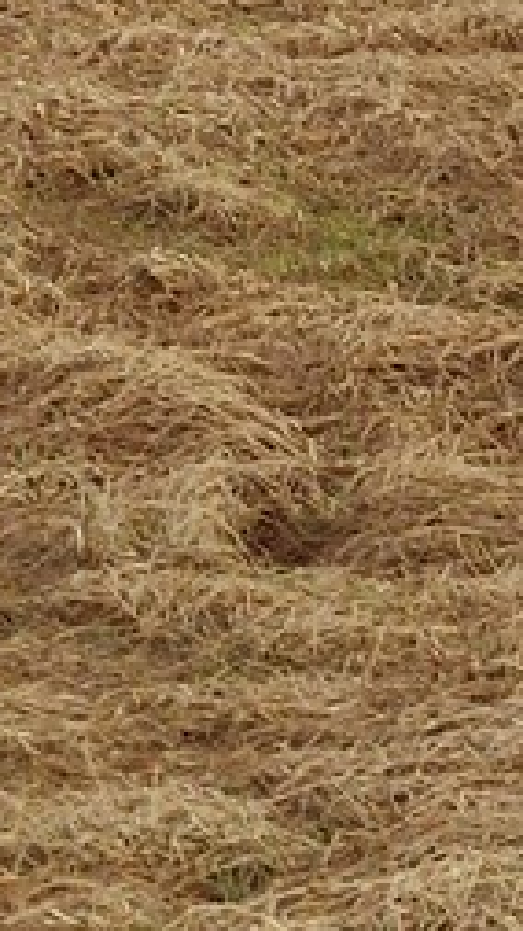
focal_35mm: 229
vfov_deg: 9.1
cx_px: 1370
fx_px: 5655
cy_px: -596
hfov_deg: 5.1
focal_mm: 4.81
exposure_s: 1/120
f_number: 1.8
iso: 100
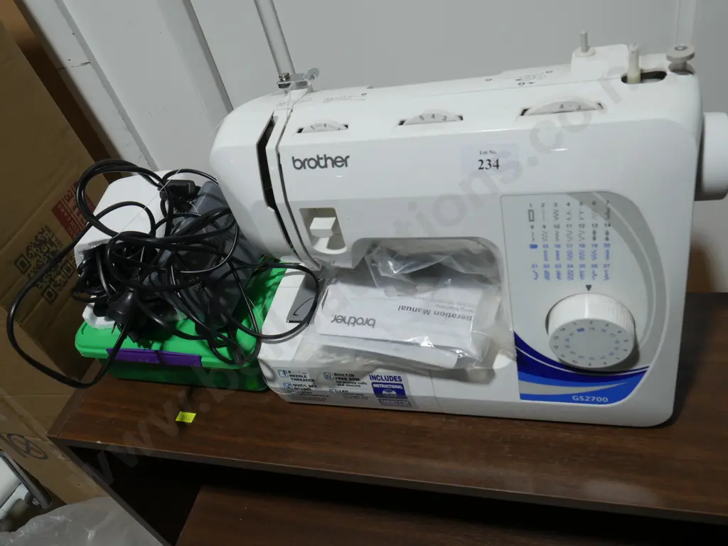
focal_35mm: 30
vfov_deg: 46.8
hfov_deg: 60.0
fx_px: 631
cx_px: 364
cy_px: 273
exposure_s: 1/60
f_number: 7.1
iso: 250
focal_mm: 15
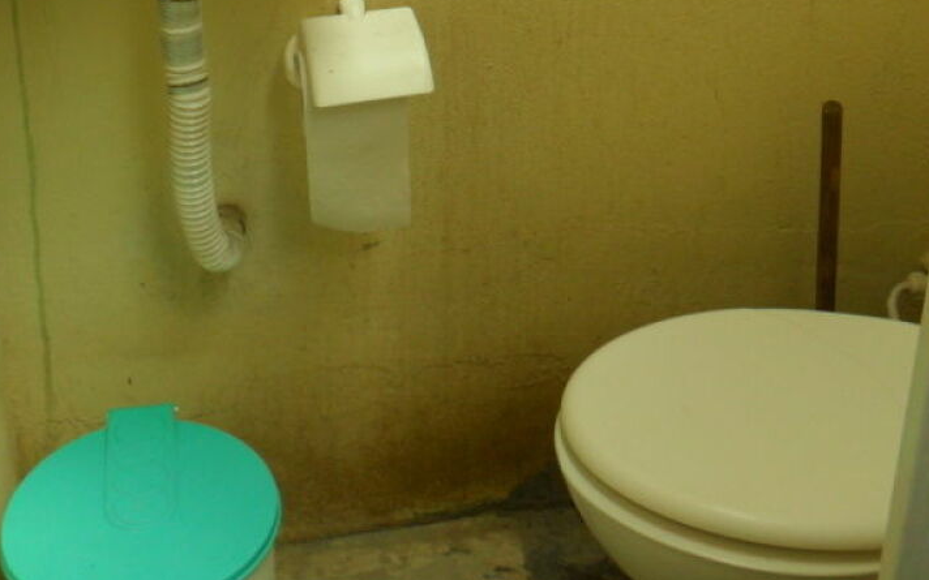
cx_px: 463
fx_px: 1266
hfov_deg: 40.3
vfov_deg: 24.4
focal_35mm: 50
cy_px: -30
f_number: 3
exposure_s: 1/125
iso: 80
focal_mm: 6.3
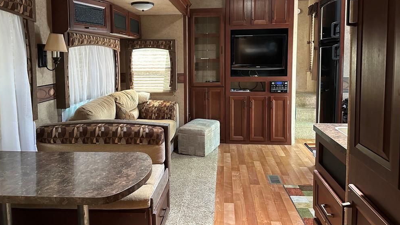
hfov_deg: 69.9
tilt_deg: -4.7
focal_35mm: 27
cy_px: 82
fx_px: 286
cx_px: 197
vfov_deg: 42.5
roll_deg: +0.2
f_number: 1.78
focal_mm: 6.86
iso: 800
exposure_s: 1/60
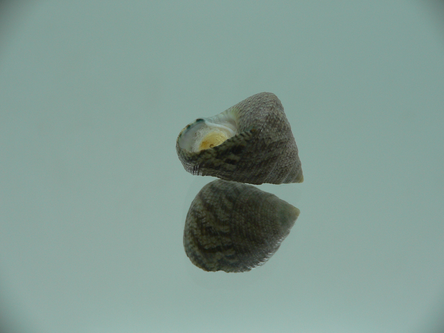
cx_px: 222
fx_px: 449
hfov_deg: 52.6
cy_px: 166
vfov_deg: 40.7
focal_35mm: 35
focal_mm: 4.6
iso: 80
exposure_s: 1/60
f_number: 2.8
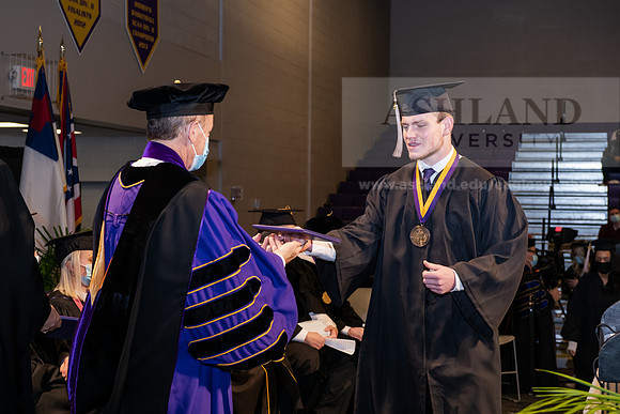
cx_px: 310
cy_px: 207
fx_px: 1068
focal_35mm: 62
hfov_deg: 32.4
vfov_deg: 21.9
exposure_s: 1/200
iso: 1600
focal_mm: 62
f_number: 6.3
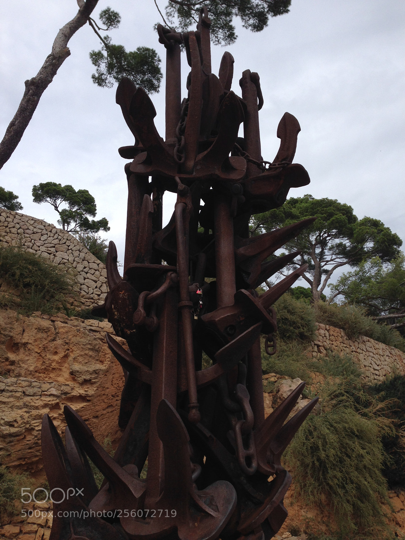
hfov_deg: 42.9
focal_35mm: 33
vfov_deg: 55.4
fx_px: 515
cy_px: 270
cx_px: 202
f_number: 2.4
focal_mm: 4.12
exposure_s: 1/1550
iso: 50
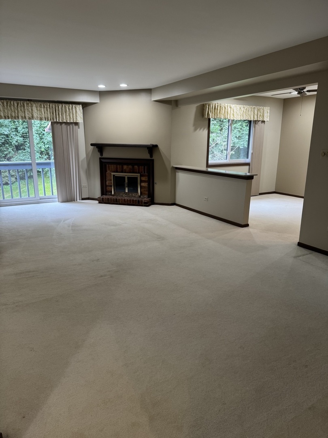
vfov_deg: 71.6
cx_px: 164
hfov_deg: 56.8
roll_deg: -0.3
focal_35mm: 24
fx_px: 303
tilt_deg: -14.1
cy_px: 219
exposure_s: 1/60
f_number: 1.78
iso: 125
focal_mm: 6.76
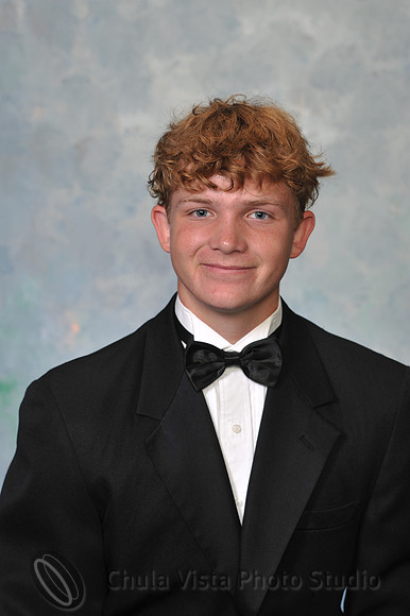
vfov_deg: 15.2
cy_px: 308
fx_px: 2309
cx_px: 205
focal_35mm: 135
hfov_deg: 10.1
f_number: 7.1
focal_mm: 135
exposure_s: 1/125
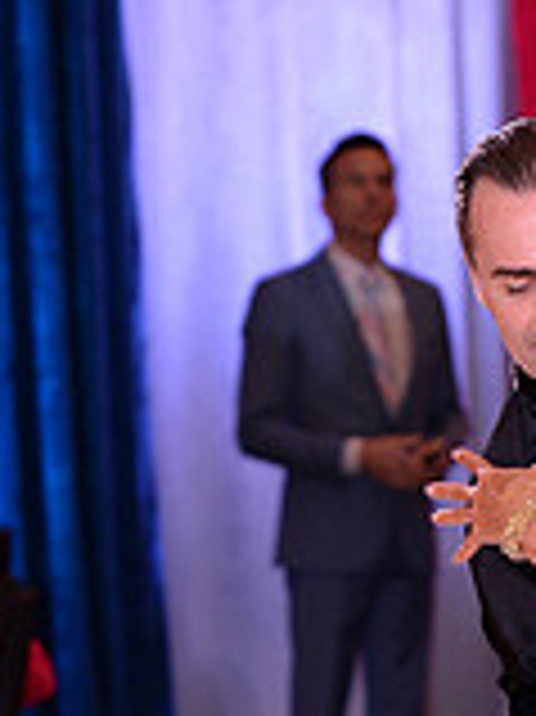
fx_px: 9799
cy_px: 874
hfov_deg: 3.1
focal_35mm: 474
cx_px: 601
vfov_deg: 4.2
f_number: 4.5
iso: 1600
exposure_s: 1/250
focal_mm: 135
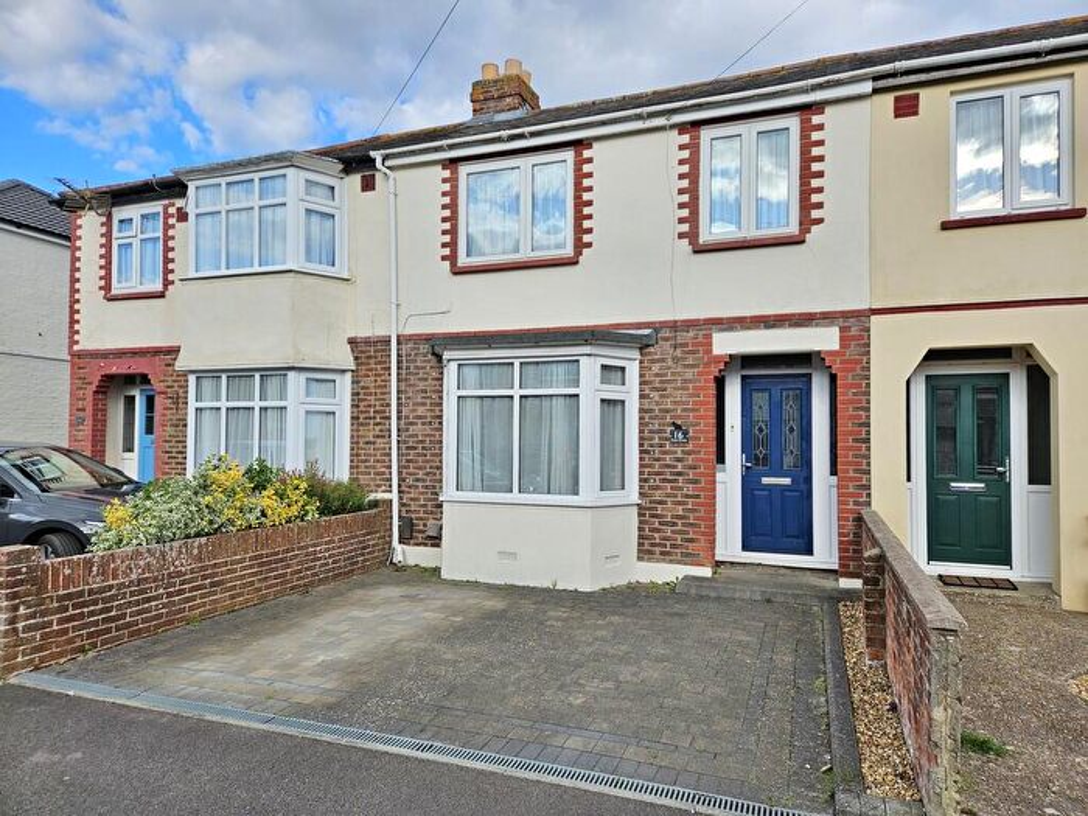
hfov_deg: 73.9
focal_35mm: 23
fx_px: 723
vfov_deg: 58.9
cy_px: 408
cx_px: 544
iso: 25
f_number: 1.8
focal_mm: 5.4
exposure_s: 1/1038
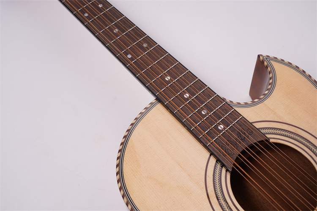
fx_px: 405
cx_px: 158
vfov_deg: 29.2
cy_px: 106
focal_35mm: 46
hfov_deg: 42.7
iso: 100
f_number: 18
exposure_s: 1/125
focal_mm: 46
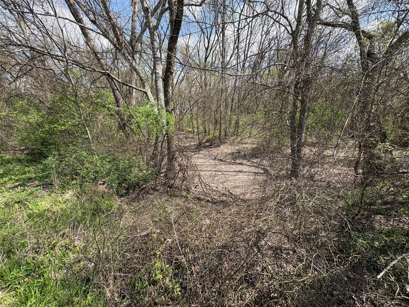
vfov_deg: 85.7
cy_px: 154
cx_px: 204
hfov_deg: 102.1
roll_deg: +0.7
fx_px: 165
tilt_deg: -10.7
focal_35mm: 14
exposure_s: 1/573
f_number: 2.2
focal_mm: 2.22
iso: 40
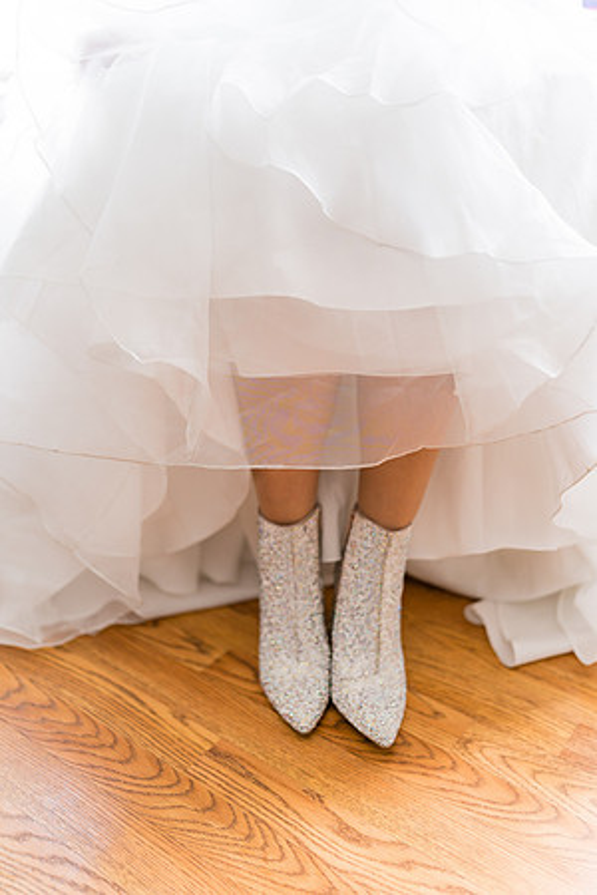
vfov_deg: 54.4
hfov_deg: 37.9
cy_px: 448
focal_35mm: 35
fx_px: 871
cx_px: 298
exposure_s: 1/320
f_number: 1.4
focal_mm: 35
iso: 200
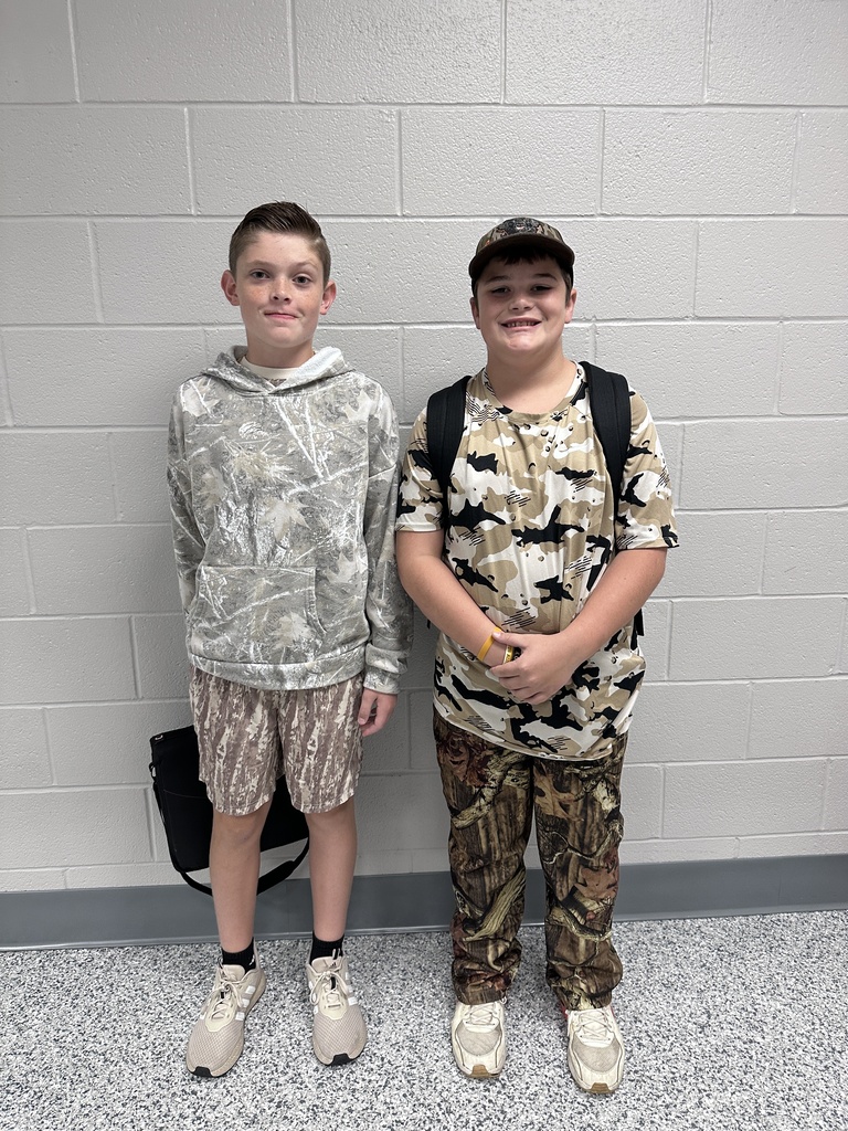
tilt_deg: -12.7
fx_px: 784
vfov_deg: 71.6
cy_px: 566
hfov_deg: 56.8
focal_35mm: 24
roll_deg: -0.4
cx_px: 424
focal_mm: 6.86
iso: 200
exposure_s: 1/60
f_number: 1.78
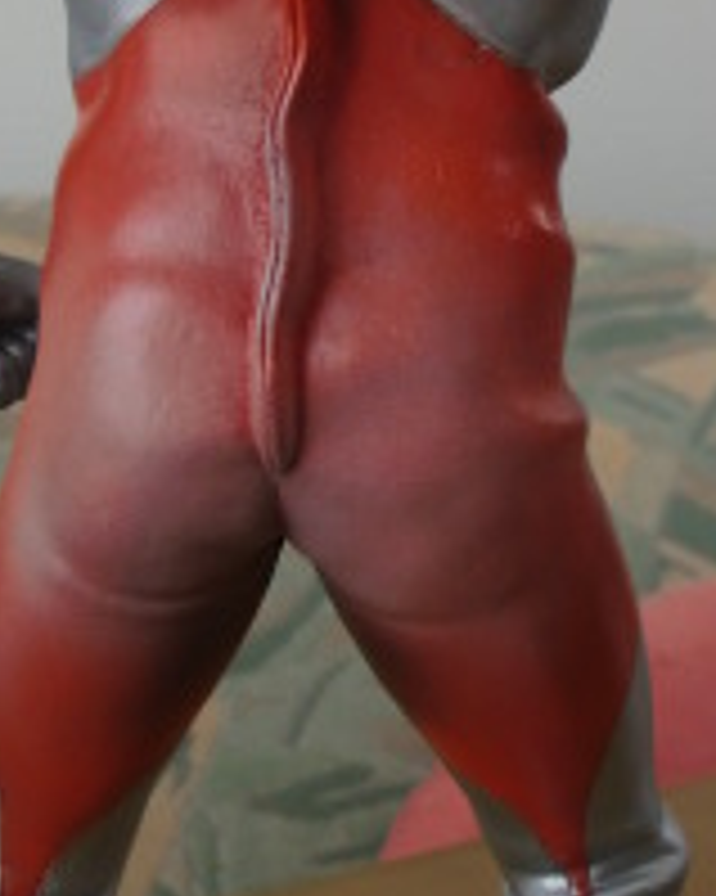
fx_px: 2996
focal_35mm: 113
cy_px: 284
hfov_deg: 13.6
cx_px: 360
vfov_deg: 17.0
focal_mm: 6.3
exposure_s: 1/60
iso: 80
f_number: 2.8
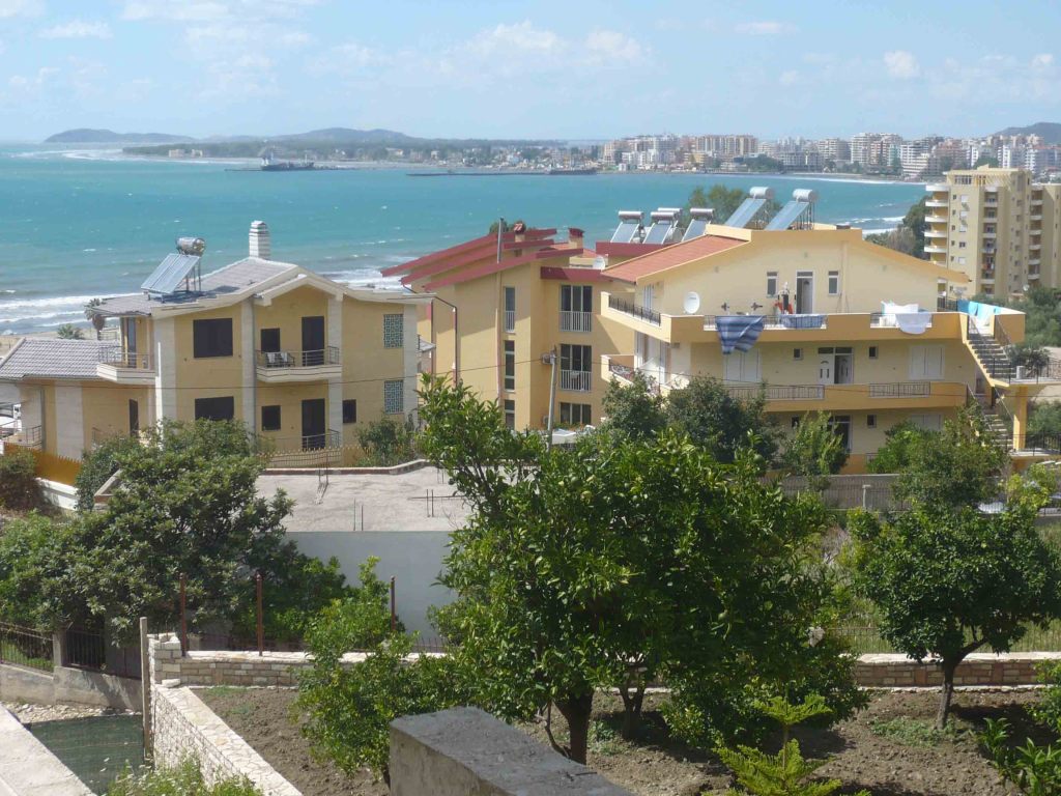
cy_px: 398
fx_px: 1931
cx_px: 530
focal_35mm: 63
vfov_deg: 23.3
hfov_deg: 30.7
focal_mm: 10.4
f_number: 11
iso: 100
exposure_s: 1/125
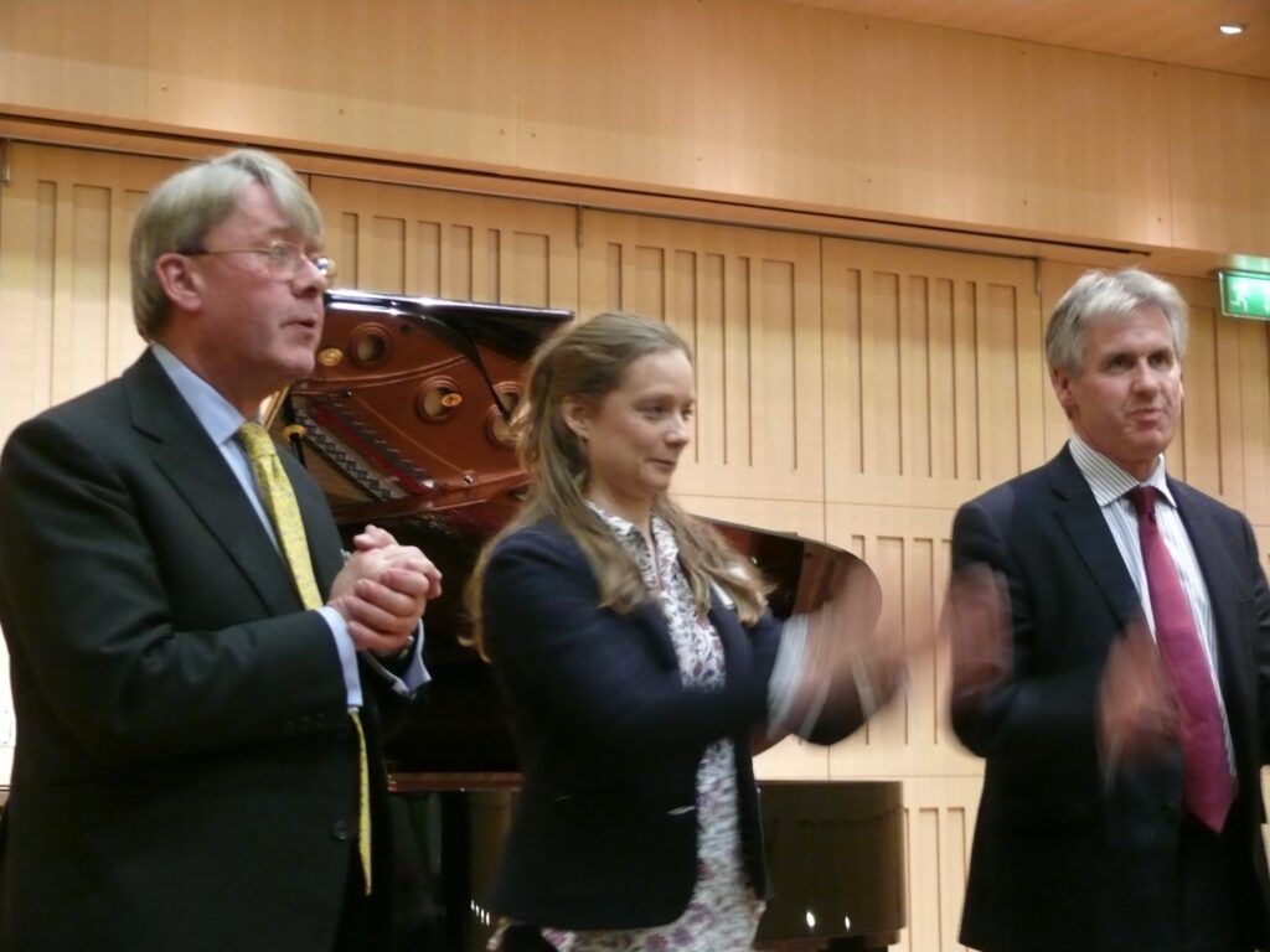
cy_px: 476
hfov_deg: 29.8
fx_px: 2385
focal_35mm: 65
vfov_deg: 22.6
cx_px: 635
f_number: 3.2
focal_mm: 13.7
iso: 400
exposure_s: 1/15
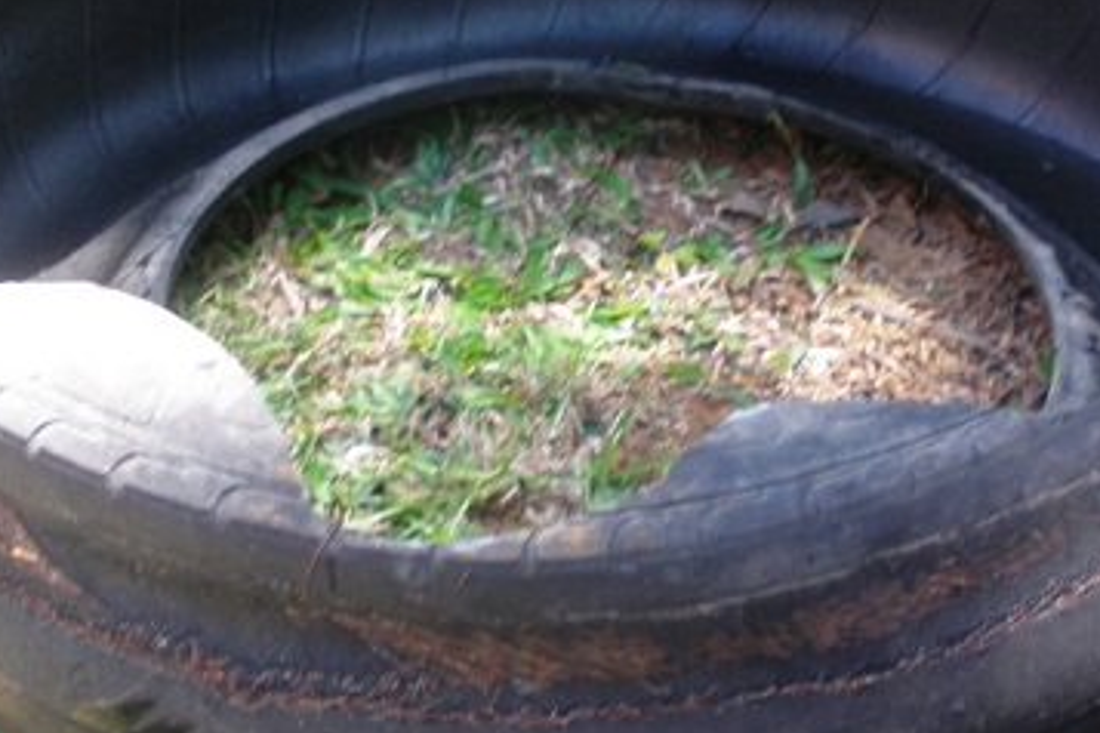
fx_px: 2200
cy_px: 331
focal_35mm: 72
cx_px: 741
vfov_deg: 18.9
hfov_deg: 27.9
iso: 64
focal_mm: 6.3
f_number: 3.5
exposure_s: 1/30
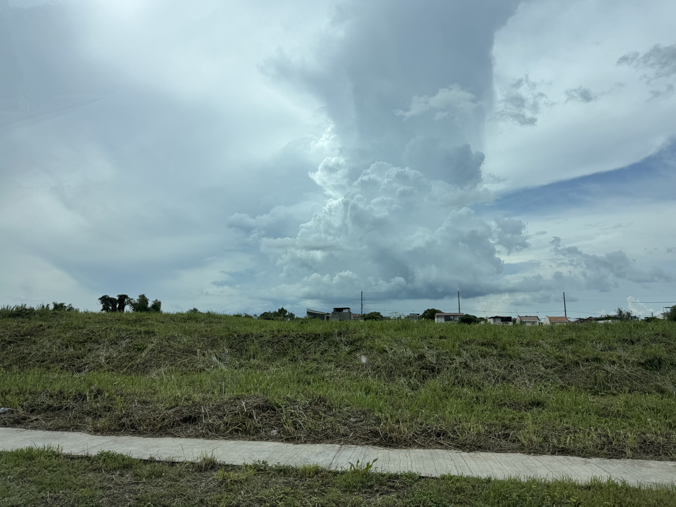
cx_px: 338
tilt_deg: +6.0
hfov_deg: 71.6
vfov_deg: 56.8
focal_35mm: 24
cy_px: 254
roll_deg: +0.7
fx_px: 469
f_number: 1.78
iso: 80
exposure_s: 1/2174
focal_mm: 6.76
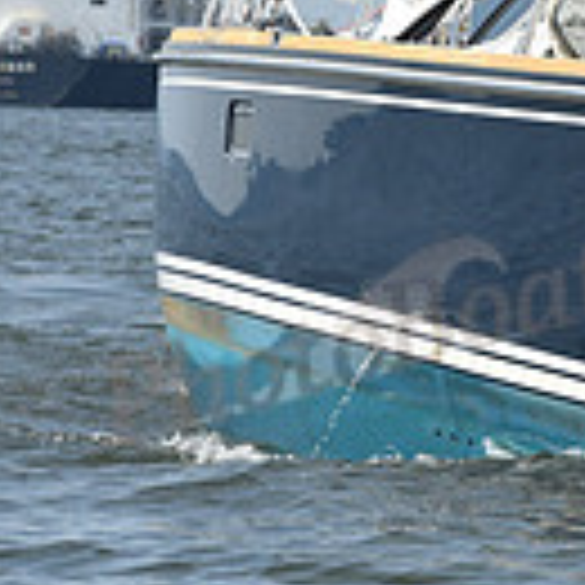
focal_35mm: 761
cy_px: 34
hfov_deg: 2.3
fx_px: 14550
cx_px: 972
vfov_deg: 2.3
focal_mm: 200
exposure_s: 1/1250
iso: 320
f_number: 9
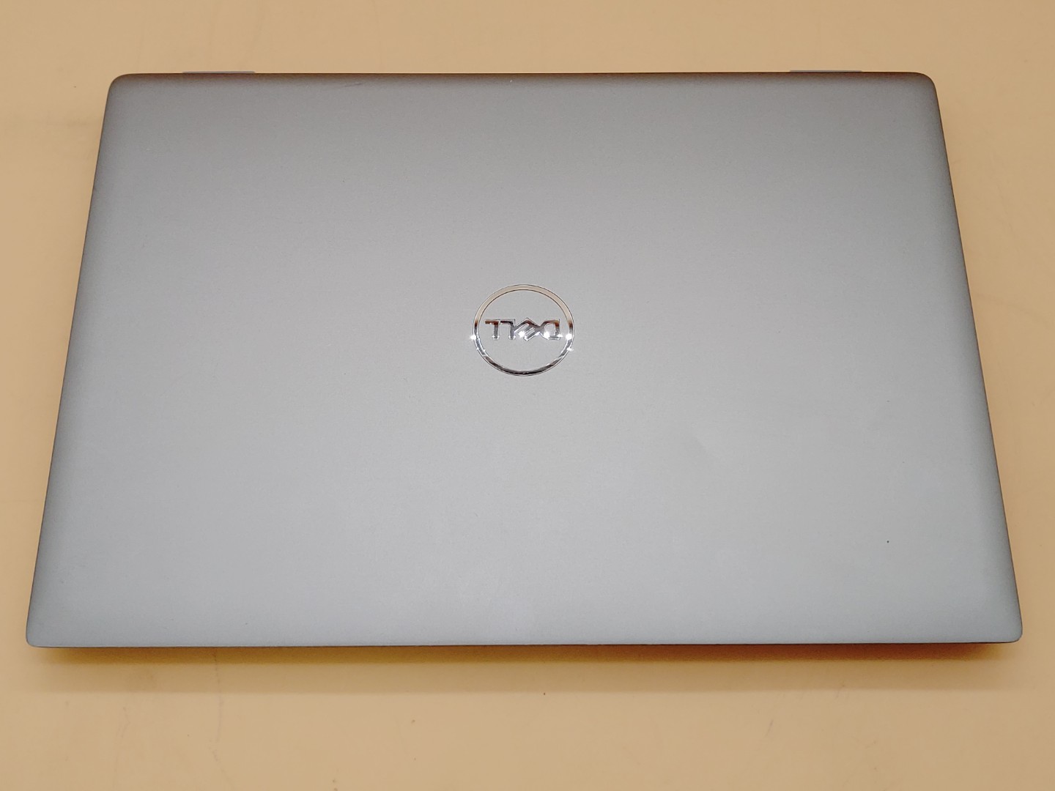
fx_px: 1189
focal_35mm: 39
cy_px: 396
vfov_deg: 36.8
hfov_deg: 47.9
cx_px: 528
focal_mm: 4.36
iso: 50
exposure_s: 1/113
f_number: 1.8
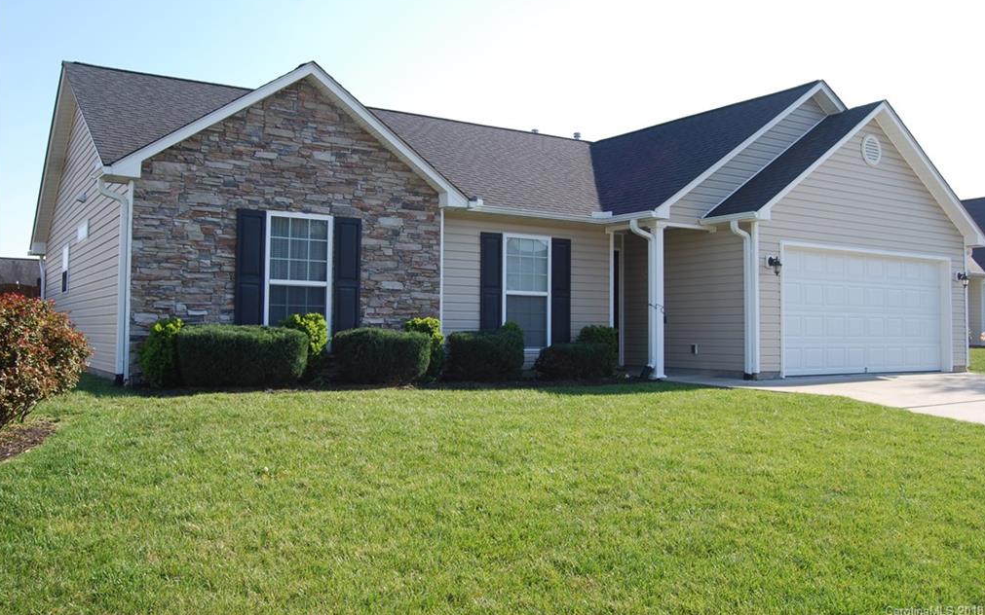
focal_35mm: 31
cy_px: 287
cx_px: 492
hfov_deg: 61.2
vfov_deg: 40.6
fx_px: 832
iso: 100
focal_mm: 20
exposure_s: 1/160
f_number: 6.3
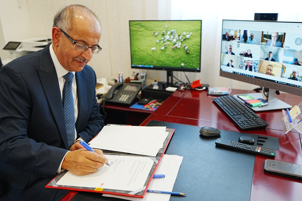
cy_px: 100
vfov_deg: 37.9
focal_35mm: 35
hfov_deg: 54.4
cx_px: 151
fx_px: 294
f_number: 2.8
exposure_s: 1/320
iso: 1250
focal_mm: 35
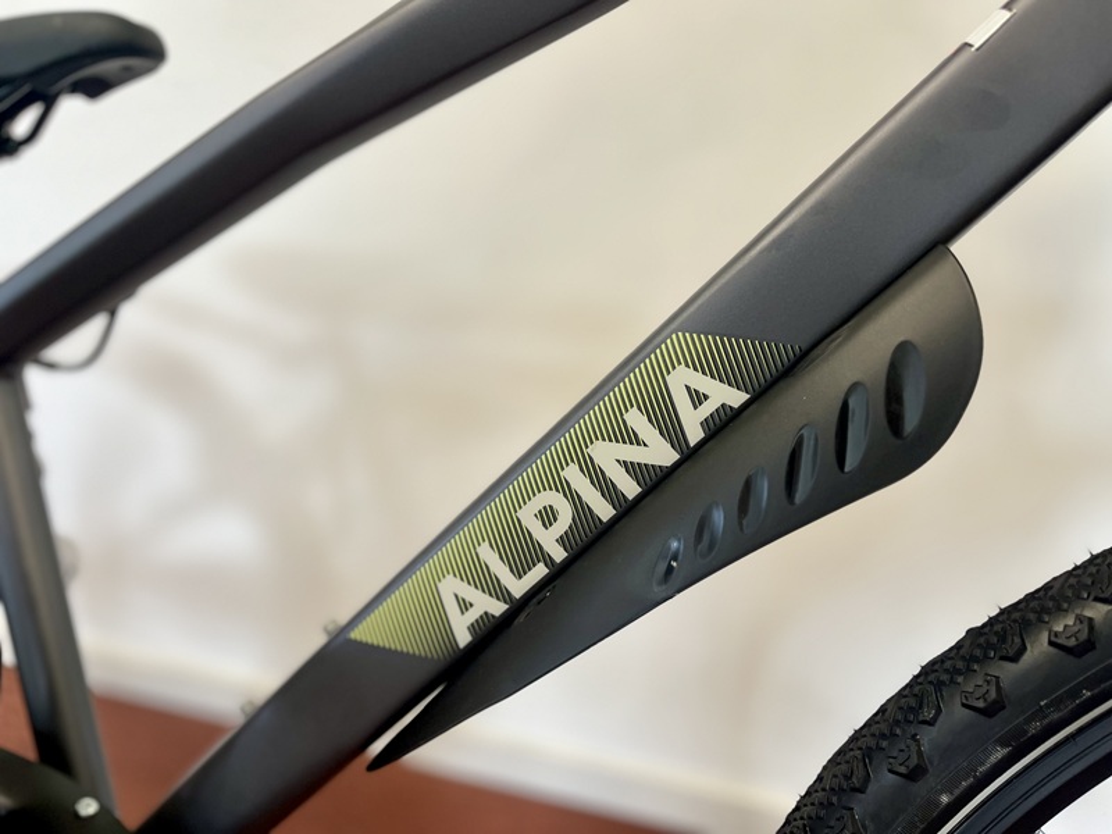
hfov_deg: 67.3
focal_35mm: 26
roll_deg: -2.8
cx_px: 556
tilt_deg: -14.6
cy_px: 417
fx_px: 835
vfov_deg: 53.1
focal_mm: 5.1
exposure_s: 1/50
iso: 64
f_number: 1.6
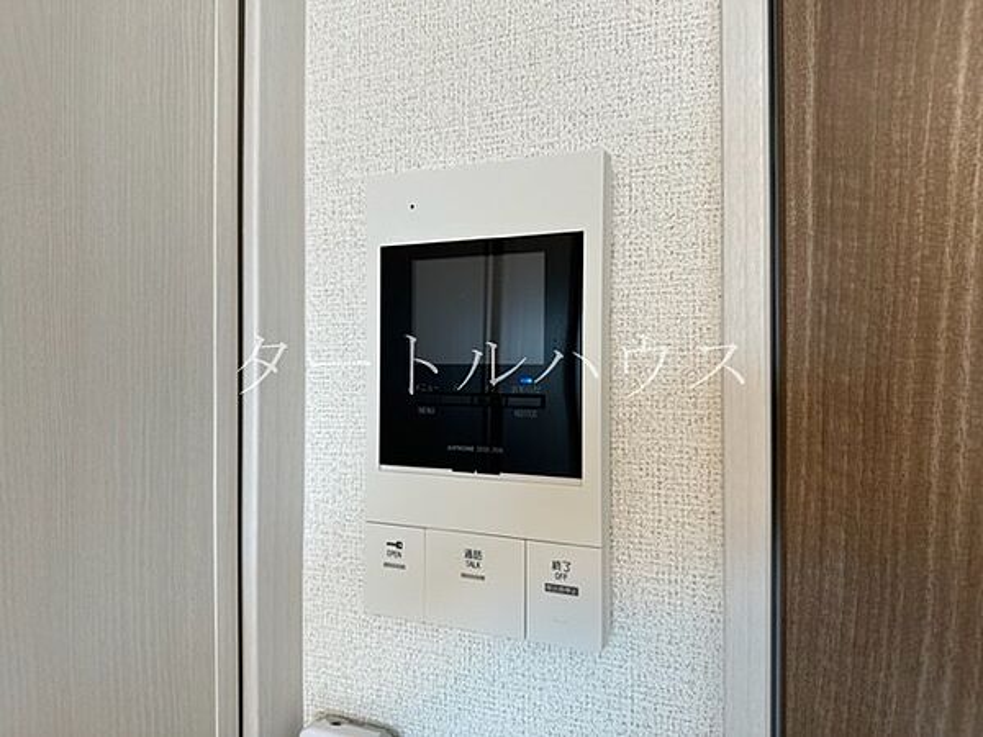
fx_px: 682
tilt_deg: -0.3
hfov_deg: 71.6
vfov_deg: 56.8
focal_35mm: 24
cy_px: 368
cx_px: 492
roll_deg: +0.2
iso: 125
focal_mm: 6.86
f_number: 1.78
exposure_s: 1/121
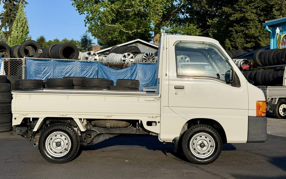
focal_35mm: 51
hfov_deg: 39.6
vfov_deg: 25.3
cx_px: 143
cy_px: 77
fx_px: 397
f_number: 1.78
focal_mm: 6.76
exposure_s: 1/6536
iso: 64
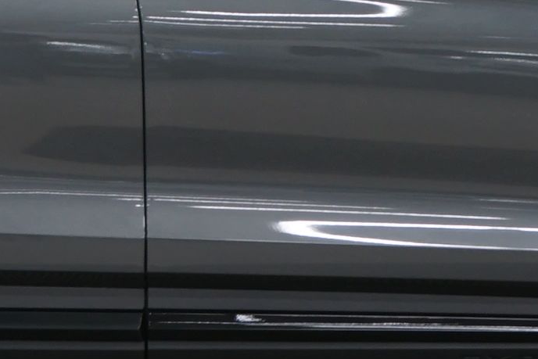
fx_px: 4619
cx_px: 212
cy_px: -138
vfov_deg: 4.4
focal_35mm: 309
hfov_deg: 6.7
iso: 400
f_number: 5
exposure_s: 1/8
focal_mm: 54
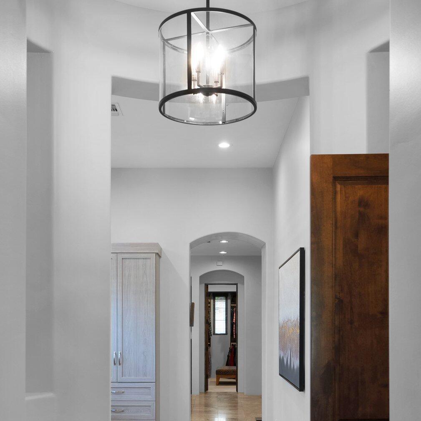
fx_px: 605
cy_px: 318
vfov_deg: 37.4
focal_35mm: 44
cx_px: 210
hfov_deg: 38.3
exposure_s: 1/3
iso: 125
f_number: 7.1
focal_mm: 34
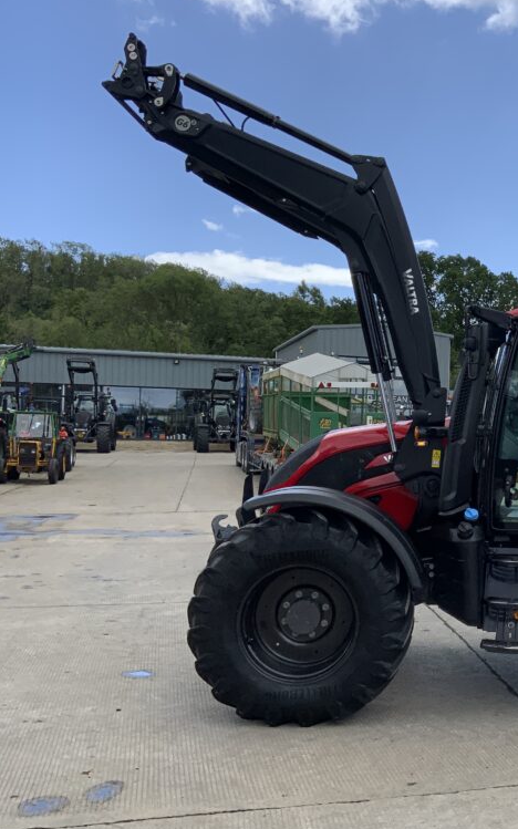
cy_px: 417
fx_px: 949
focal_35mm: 42
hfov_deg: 28.5
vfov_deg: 47.2
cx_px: 529
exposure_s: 1/1490
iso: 16
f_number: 1.8
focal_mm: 3
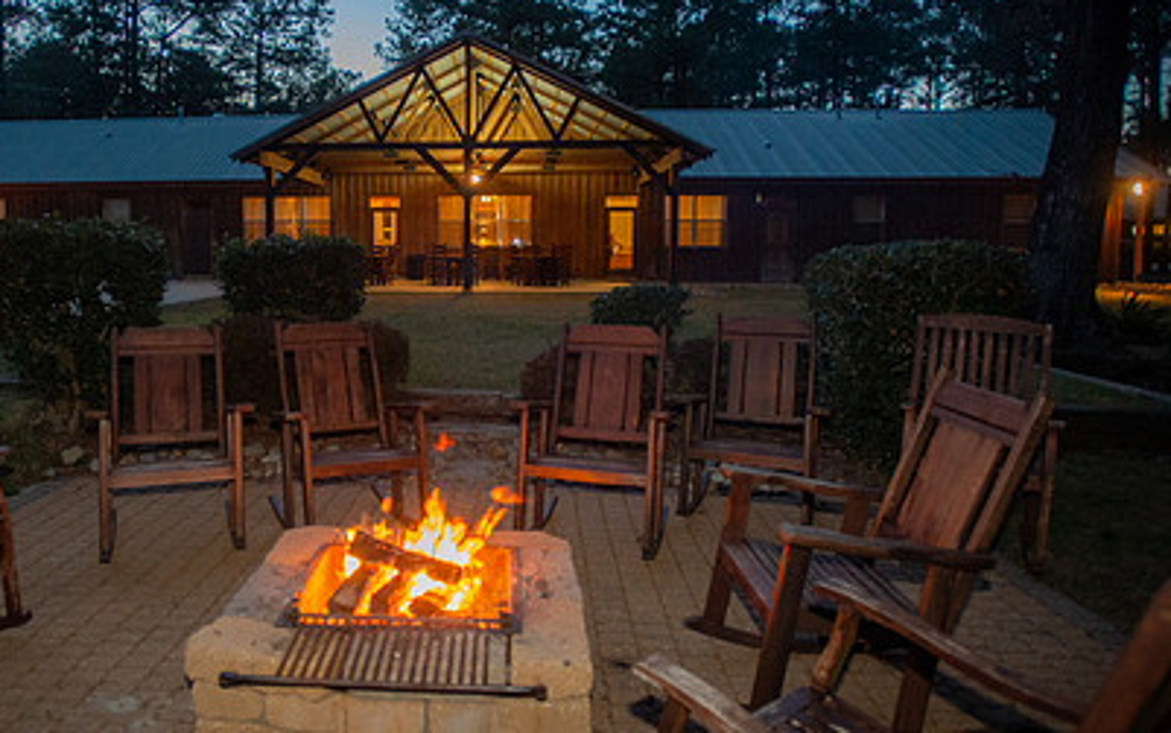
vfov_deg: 44.5
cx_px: 429
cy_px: 315
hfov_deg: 65.3
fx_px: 894
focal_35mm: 28
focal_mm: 19
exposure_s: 1/60
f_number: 2.8
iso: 4000
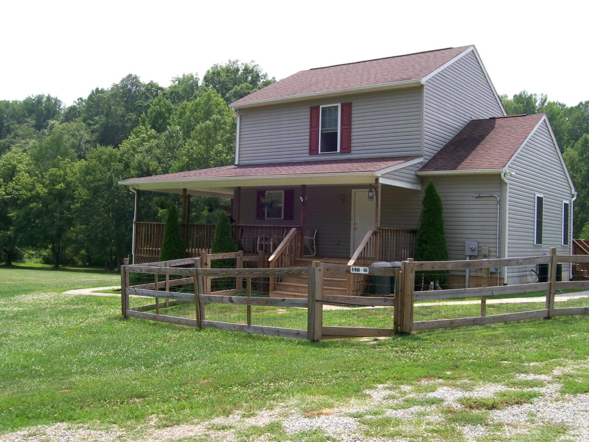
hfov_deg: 51.4
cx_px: 294
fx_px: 613
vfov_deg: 39.7
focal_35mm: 36
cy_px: 221
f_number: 4.8
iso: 80
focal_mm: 6
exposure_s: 1/326
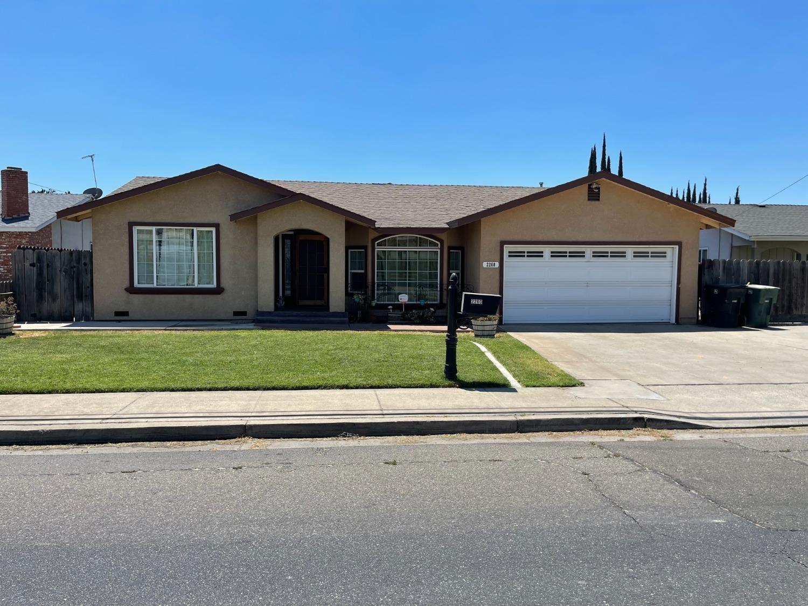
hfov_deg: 67.3
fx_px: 607
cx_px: 404
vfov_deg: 53.1
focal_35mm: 26
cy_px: 303
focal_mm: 5.1
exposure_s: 1/3663
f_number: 1.6
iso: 32
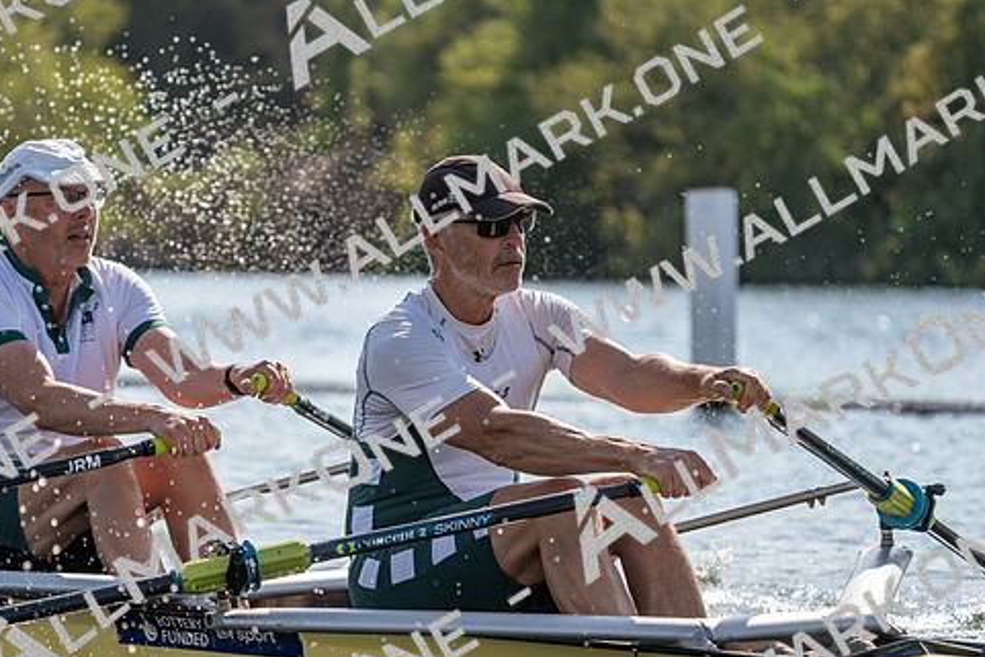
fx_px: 6897
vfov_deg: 5.5
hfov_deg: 8.2
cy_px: 390
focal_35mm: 252
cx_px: 399
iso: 200
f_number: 5.6
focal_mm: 209
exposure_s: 1/1600
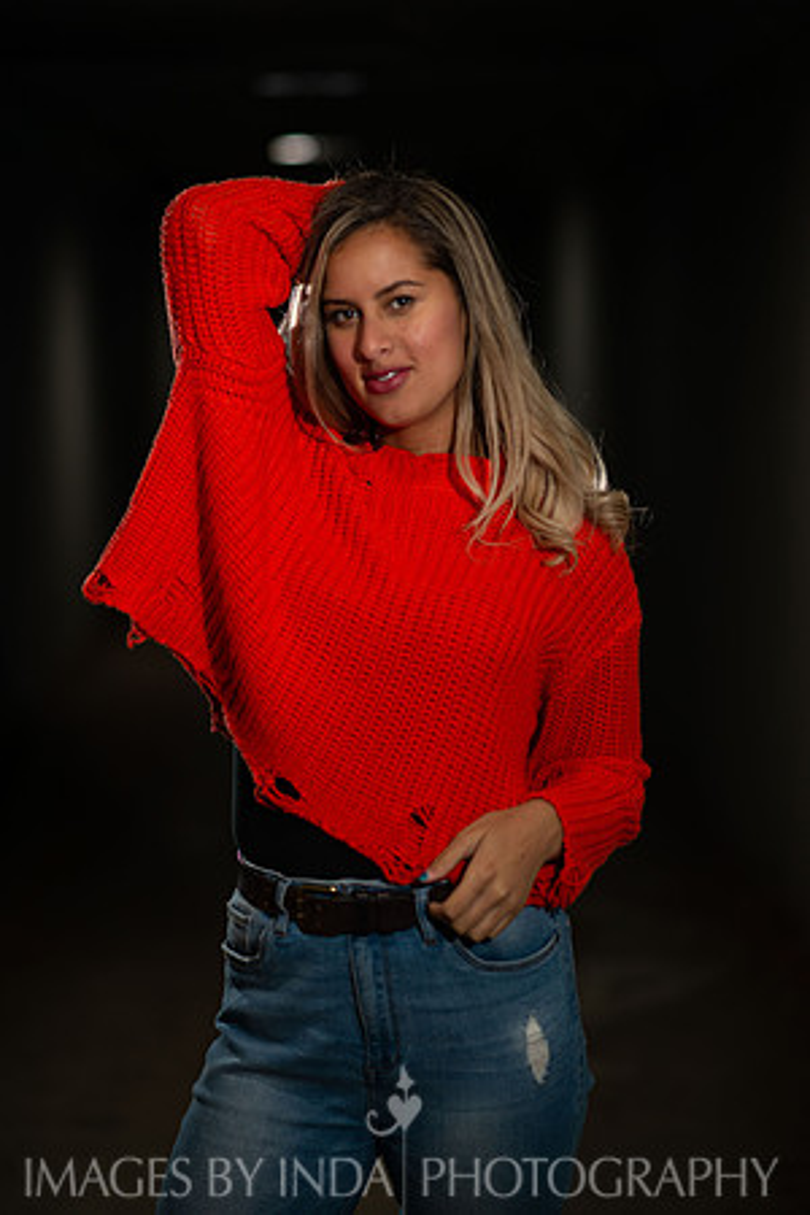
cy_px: 608
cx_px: 405
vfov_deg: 23.9
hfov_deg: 16.1
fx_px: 2869
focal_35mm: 85
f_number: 1.8
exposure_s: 1/200
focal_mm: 85
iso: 200
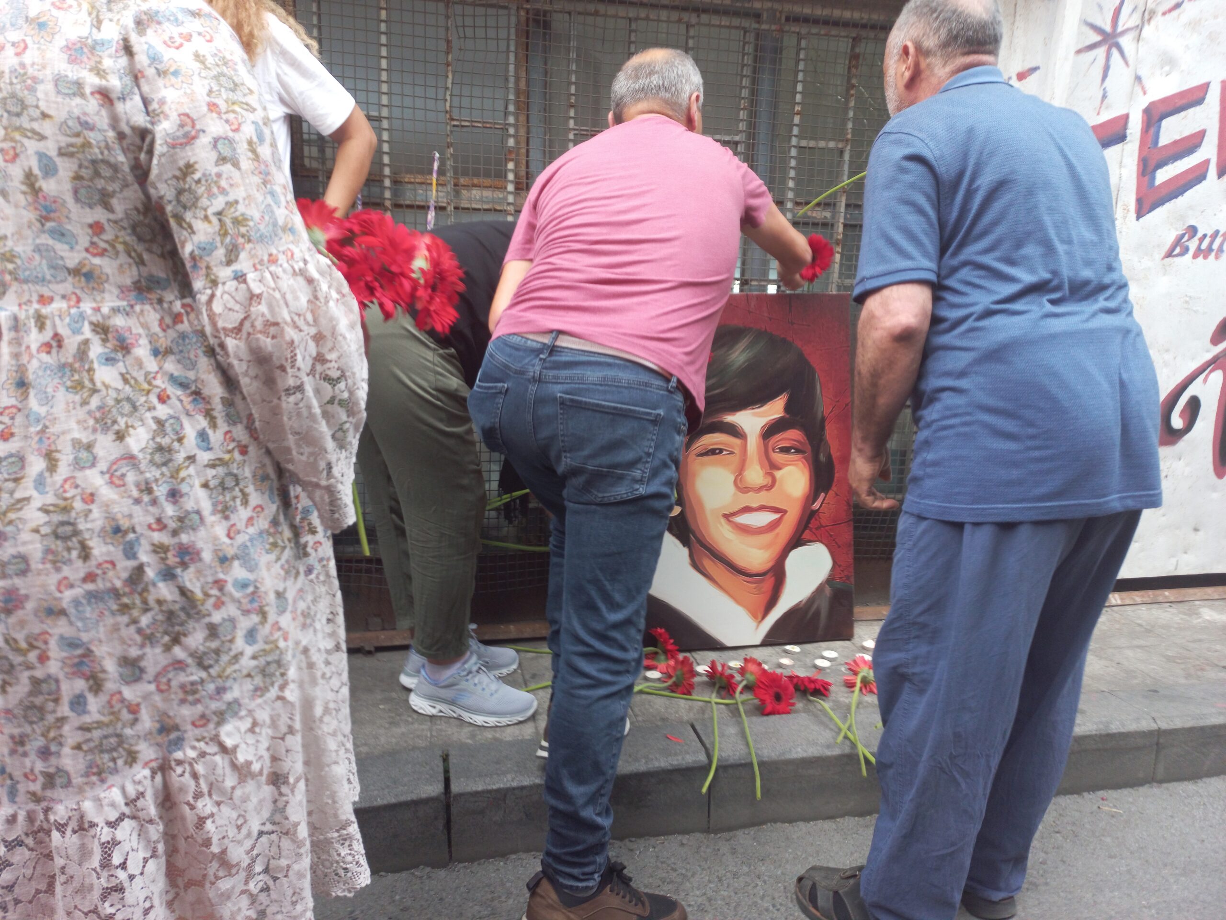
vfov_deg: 54.9
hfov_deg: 69.4
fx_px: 885
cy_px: 460
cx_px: 613
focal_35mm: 25
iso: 64
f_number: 1.8
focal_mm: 4.6
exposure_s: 1/50
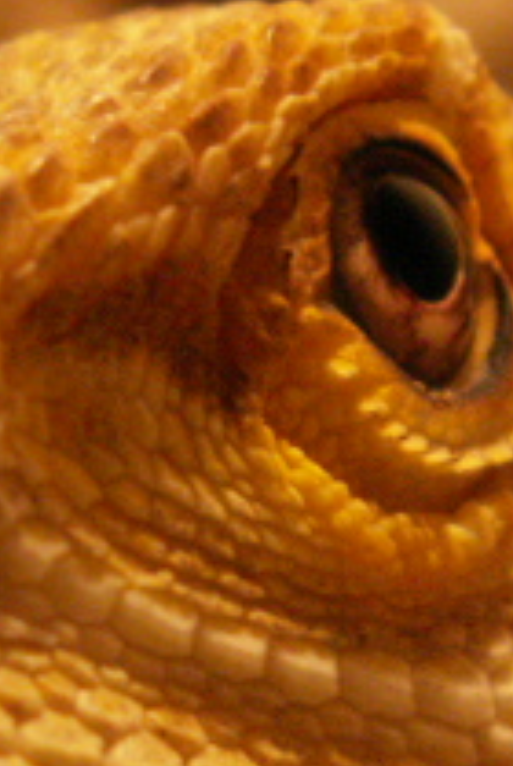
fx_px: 4197
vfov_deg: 10.4
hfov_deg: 7.0
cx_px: 128
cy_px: 572
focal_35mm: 197
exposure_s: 1/25
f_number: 3.2
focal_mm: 10.28
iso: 160
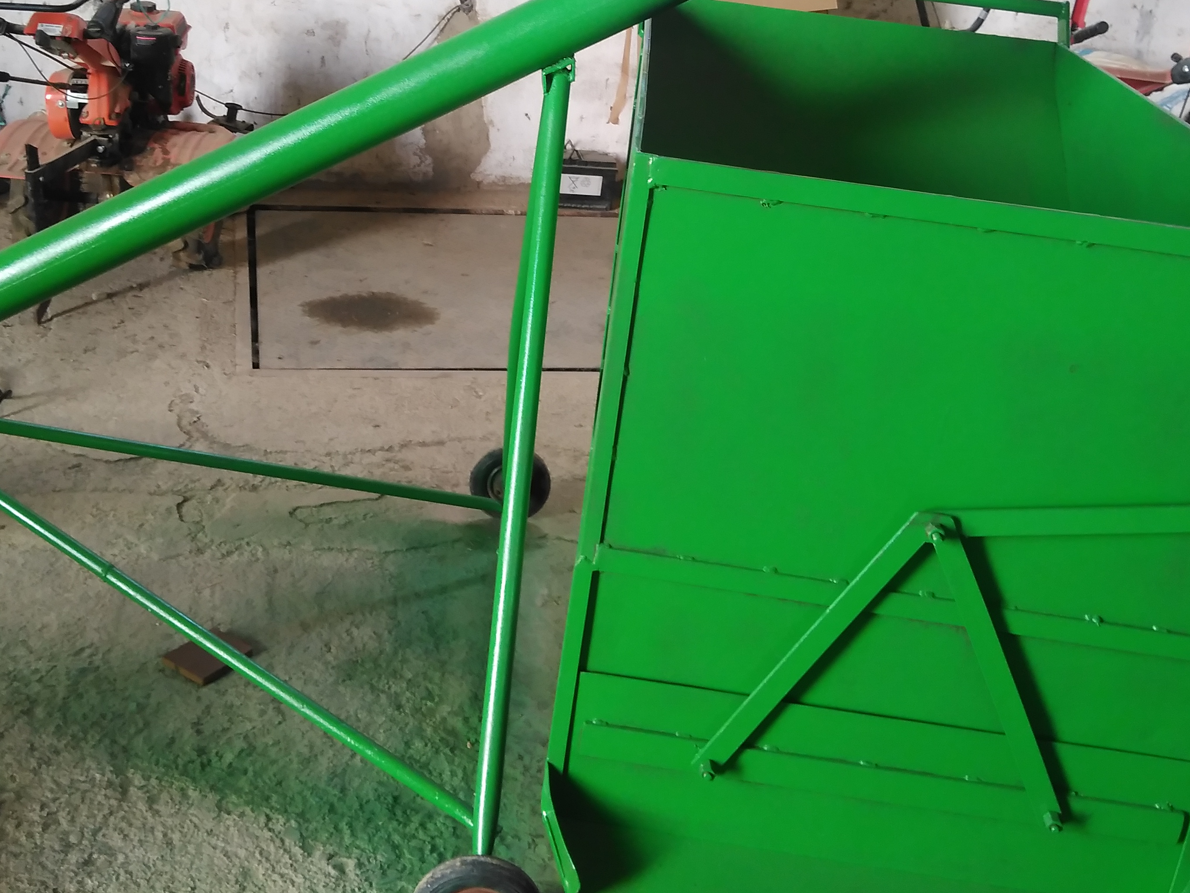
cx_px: 547
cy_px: 220
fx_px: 1375
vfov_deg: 35.1
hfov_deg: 46.8
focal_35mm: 40
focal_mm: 3.63
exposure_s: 1/29.8
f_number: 1.8
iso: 135
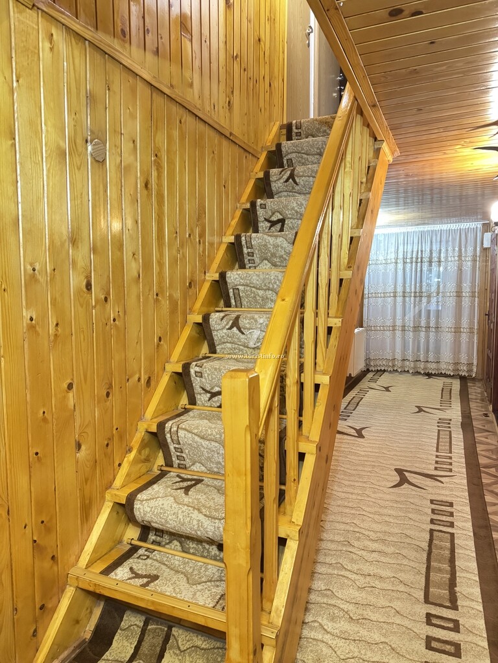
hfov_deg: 56.8
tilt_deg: -5.2
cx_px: 249
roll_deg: -0.2
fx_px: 460
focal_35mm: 24
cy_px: 332
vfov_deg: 71.6
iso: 1600
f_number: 1.78
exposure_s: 1/20
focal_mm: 6.76
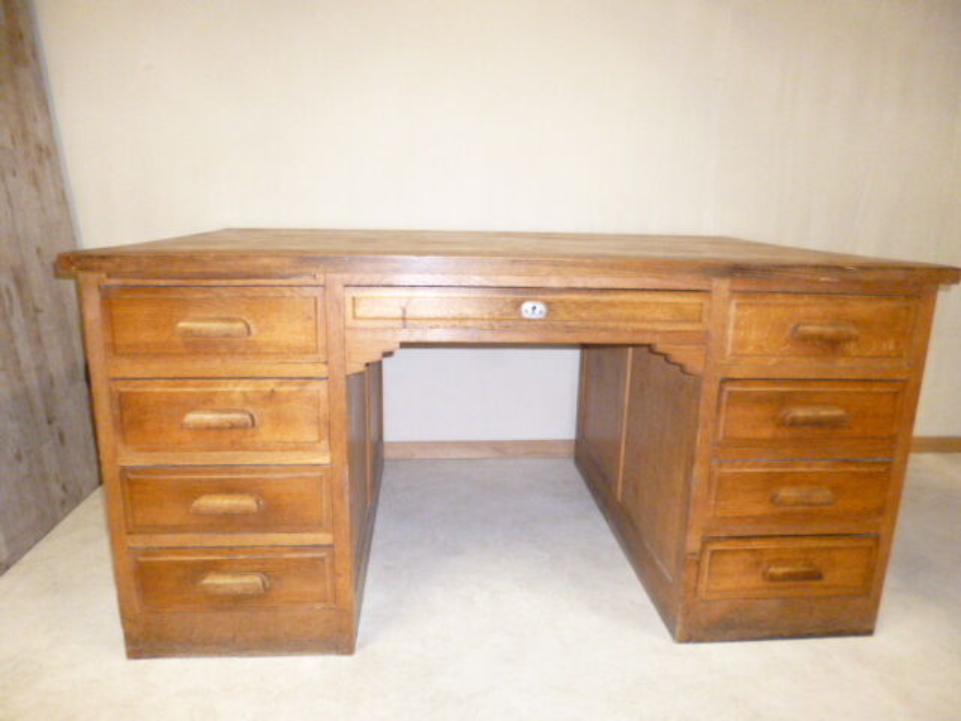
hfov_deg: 71.6
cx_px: 480
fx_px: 666
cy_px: 360
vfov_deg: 56.8
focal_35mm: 24
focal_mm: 4.3
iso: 640
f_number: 2.5
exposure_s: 1/60
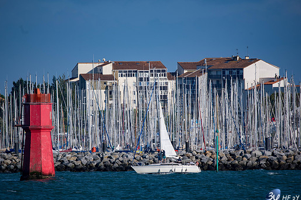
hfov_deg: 3.0
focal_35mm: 680
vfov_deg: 2.0
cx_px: 146
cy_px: 102
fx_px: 5683
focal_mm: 600
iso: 64
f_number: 6.3
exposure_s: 1/640
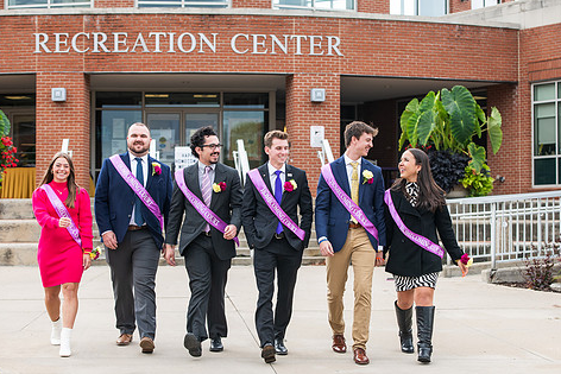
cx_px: 280
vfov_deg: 15.9
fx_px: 1340
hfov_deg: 23.6
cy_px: 188
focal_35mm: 86
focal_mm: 70
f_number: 4.5
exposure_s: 1/400
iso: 250
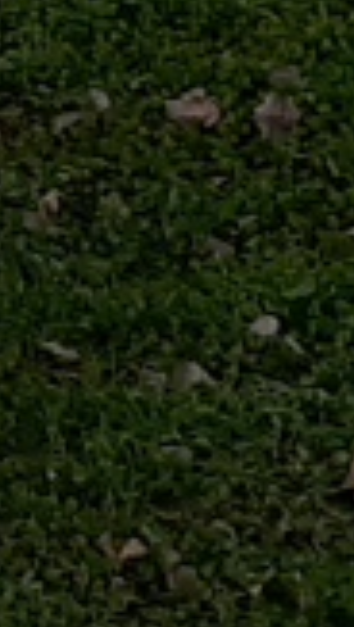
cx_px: -1404
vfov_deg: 7.6
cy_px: -1035
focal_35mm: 260
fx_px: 4328
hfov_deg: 4.1
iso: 40
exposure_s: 1/196
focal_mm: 3.93
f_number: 1.7
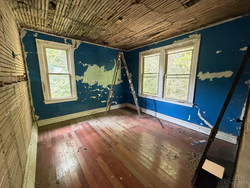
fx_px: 101
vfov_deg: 85.7
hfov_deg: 102.1
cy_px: 94
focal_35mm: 14
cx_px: 125
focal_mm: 2.22
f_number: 2.2
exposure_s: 1/60
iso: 500
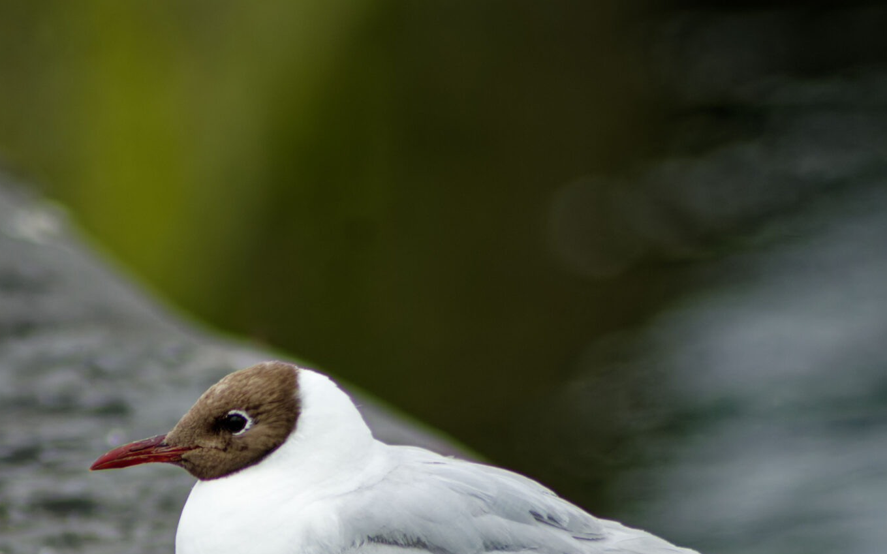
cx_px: 377
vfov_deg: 1.5
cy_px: 556
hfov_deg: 2.4
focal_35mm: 864
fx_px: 20883
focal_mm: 300
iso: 800
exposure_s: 1/2500
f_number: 6.3
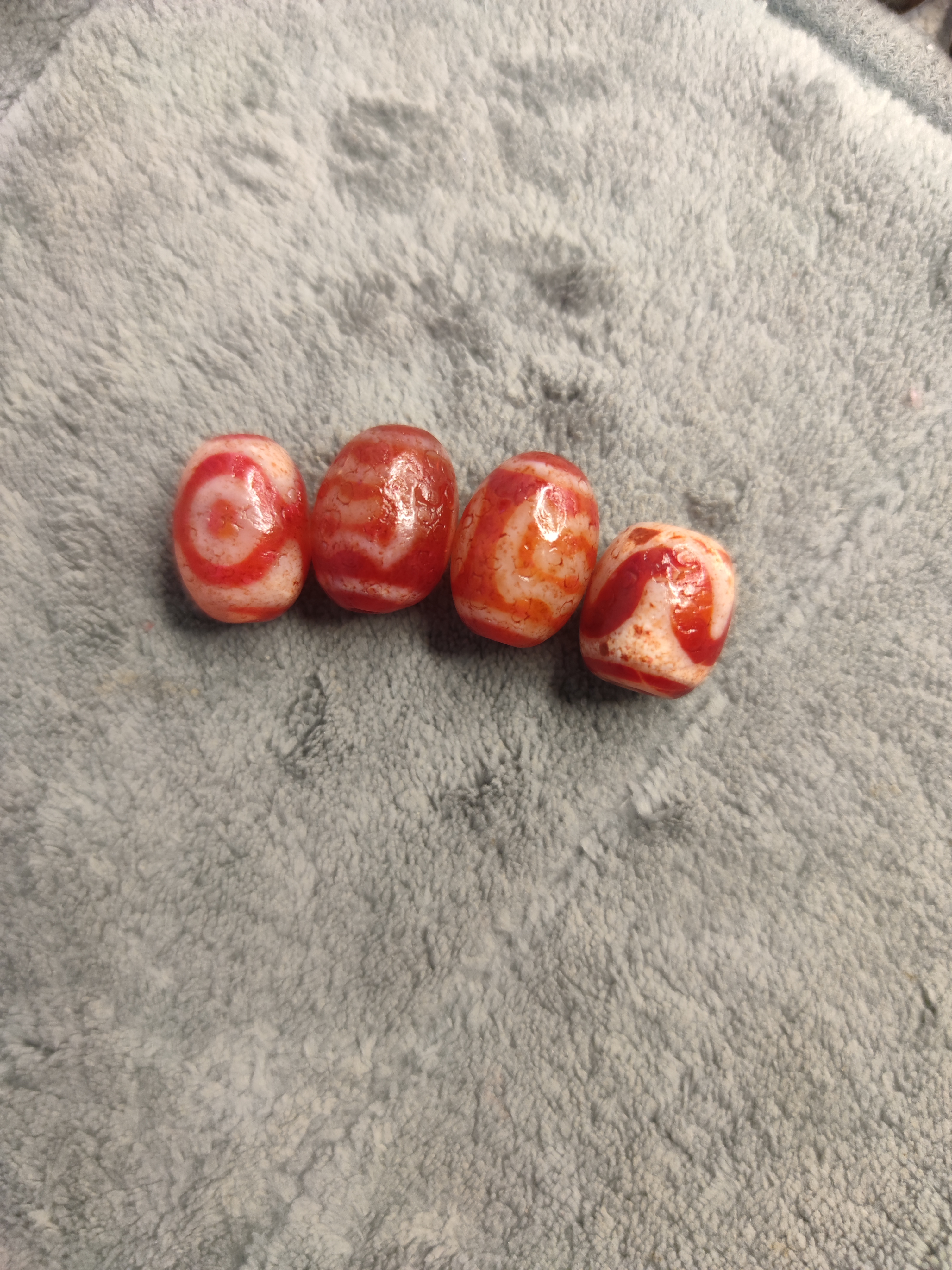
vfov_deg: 71.6
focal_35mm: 24
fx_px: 880
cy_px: 635
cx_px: 476
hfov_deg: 56.8
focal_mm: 6.72
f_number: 1.69
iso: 348
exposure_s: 1/50
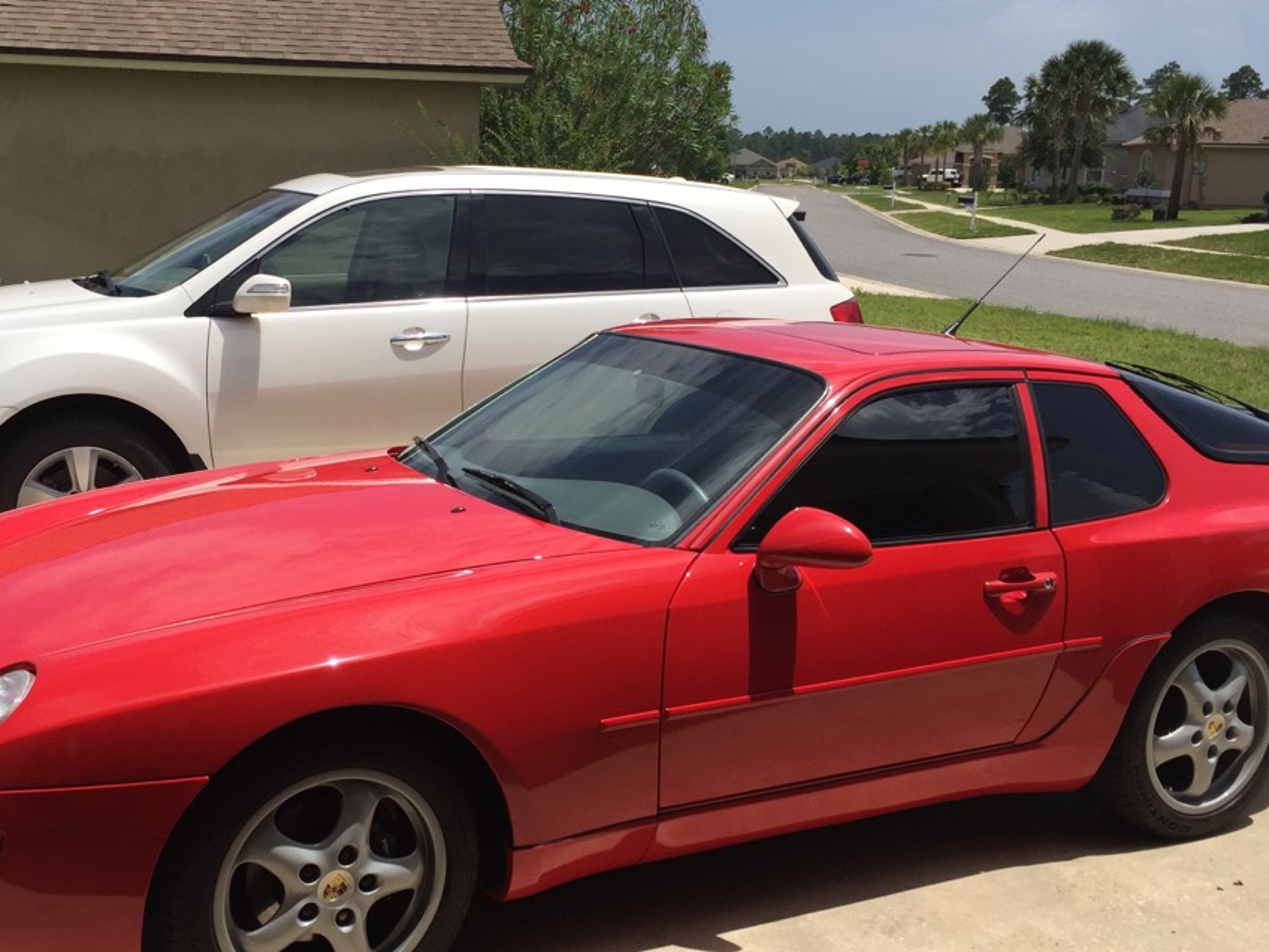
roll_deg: -2.6
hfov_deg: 45.6
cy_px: 505
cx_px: 535
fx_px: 1503
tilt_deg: -11.8
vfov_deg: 35.1
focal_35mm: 41
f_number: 2.2
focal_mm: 4.15
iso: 32
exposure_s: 1/3049
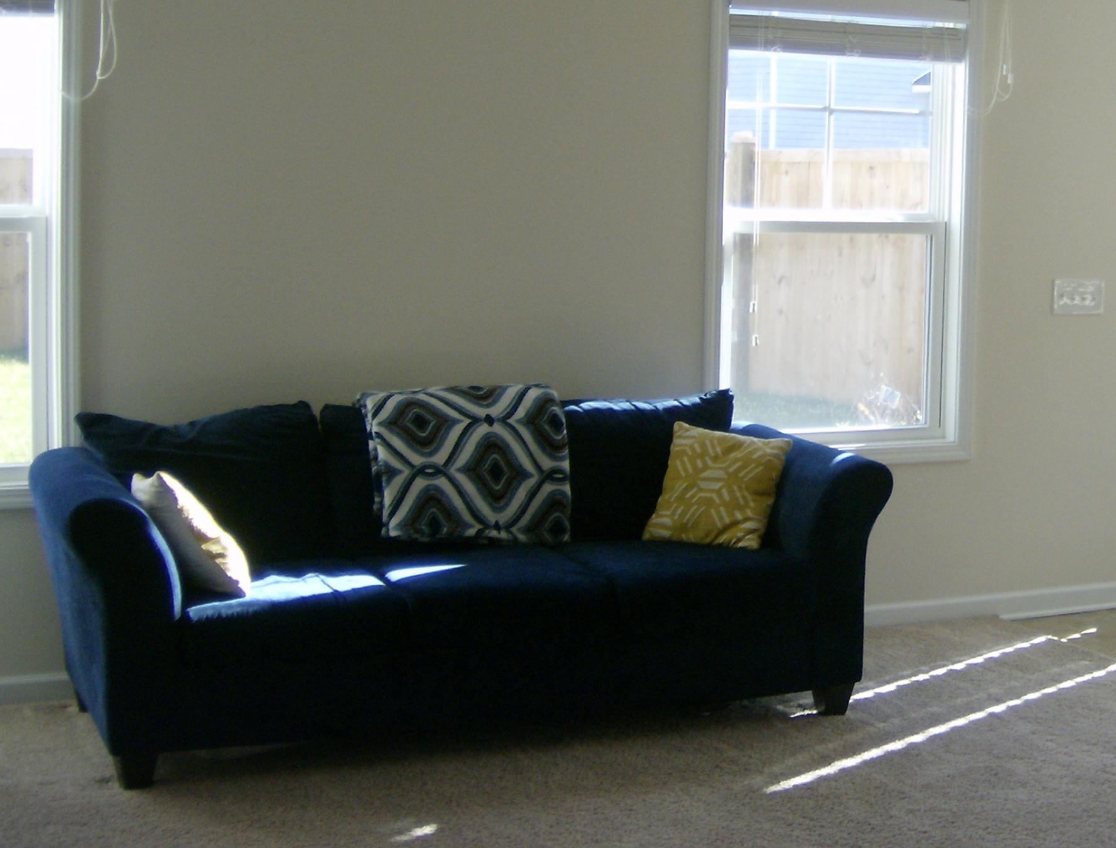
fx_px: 1977
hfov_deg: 31.1
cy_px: 339
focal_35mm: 61
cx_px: 818
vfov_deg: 24.2
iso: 100
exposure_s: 1/93.2
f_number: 2.8
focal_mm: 6
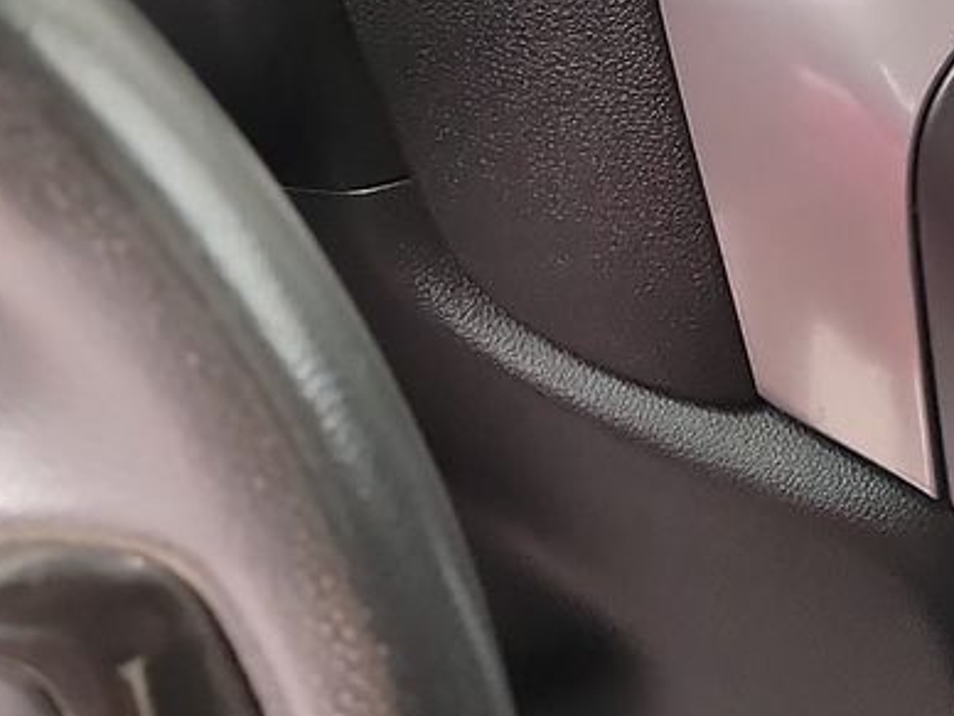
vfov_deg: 14.8
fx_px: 2728
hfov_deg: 17.1
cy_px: 44
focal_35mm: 99
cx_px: 1596
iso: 760
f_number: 1.8
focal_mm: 6.7
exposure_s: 1/17
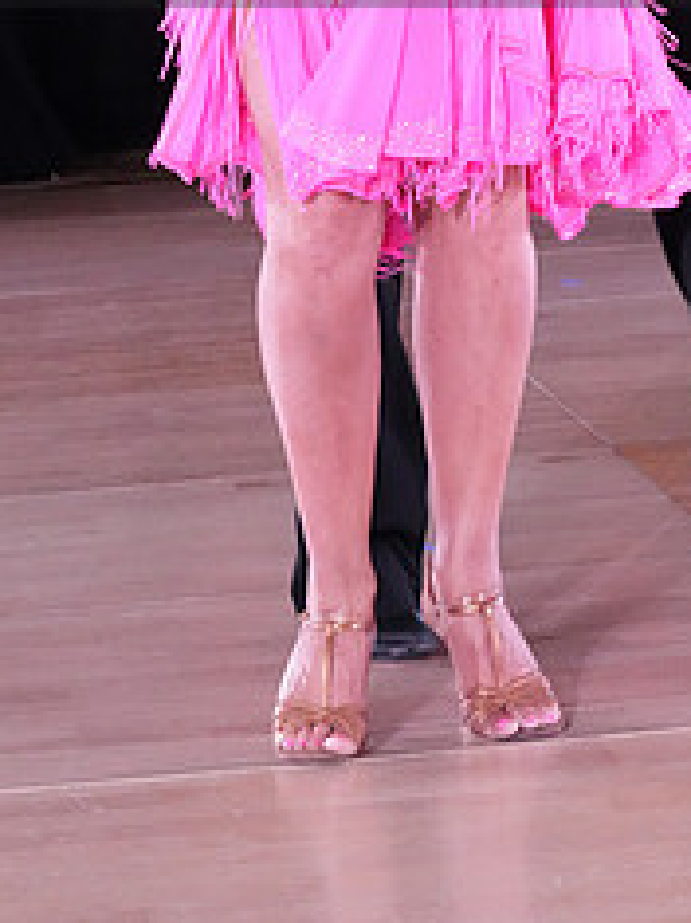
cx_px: 473
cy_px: -122
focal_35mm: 159
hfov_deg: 9.3
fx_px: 4236
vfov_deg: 12.2
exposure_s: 1/250
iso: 10000
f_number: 9
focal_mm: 67
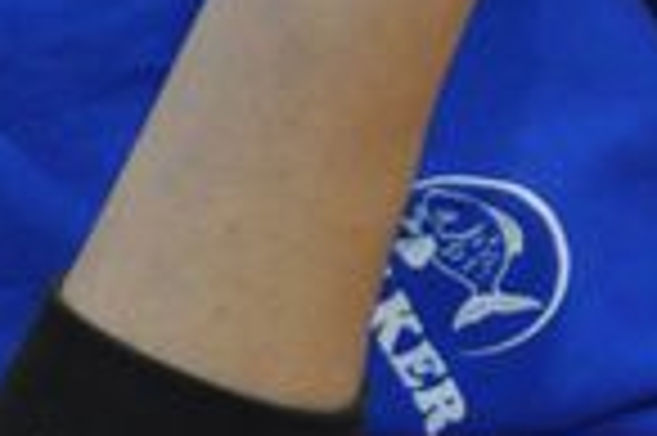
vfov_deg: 1.2
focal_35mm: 1154
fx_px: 21038
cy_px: -40
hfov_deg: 1.8
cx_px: -288
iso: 1600
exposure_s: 1/80
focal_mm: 125
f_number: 6
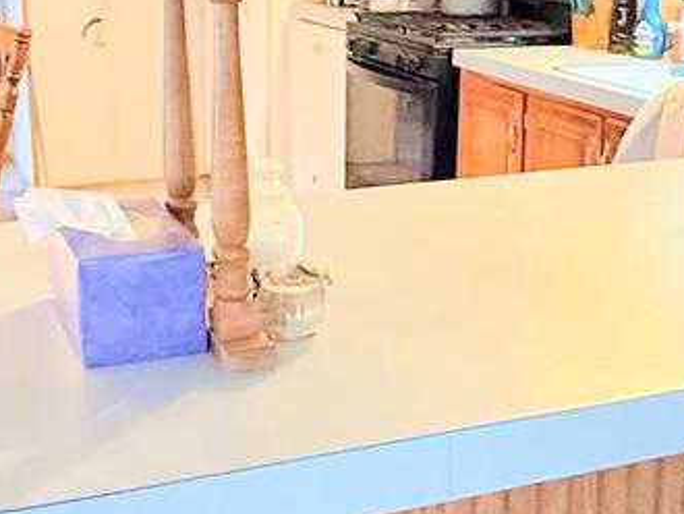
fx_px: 1206
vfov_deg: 24.0
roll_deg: +0.1
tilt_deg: -13.3
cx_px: 412
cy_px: 180
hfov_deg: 31.6
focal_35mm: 61
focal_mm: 2.22
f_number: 2.2
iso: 640
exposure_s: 1/60
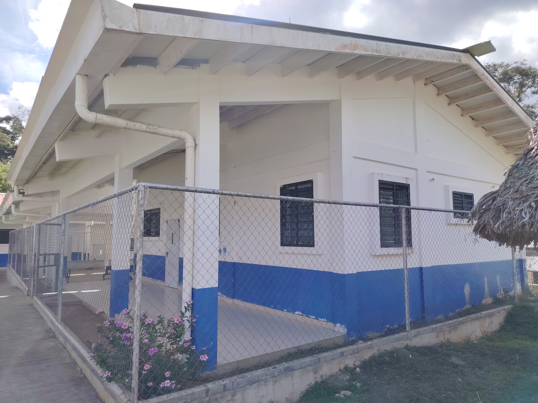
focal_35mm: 24
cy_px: 202
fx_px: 373
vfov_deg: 56.8
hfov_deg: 71.6
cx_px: 269
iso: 100
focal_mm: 5.25
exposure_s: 1/792
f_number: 1.75
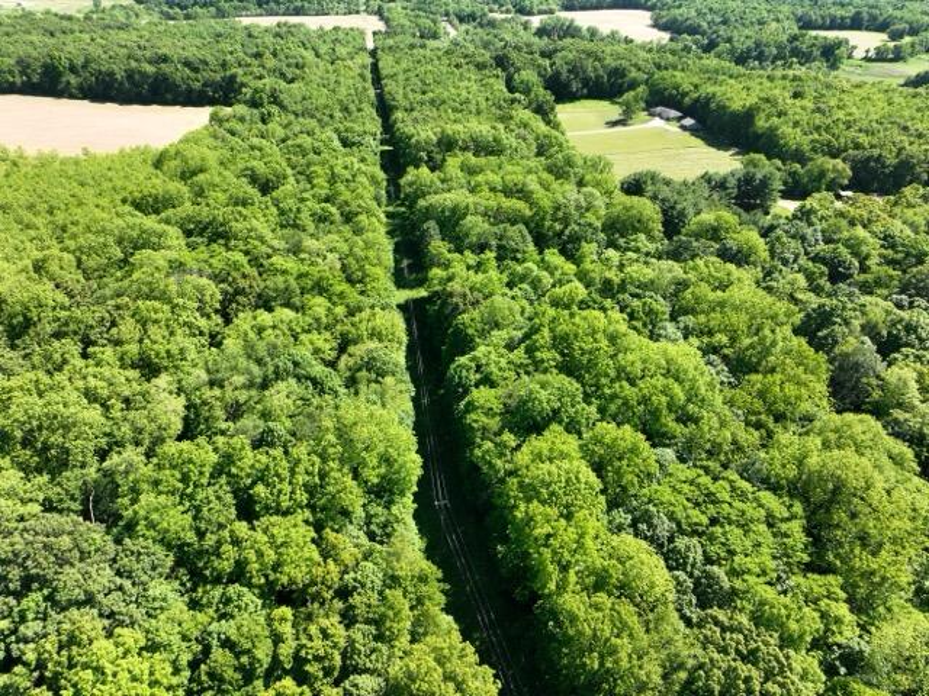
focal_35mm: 24
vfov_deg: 56.8
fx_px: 644
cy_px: 348
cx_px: 464
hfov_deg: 71.6
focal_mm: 12.29
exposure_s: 1/640
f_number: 2.8
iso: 100
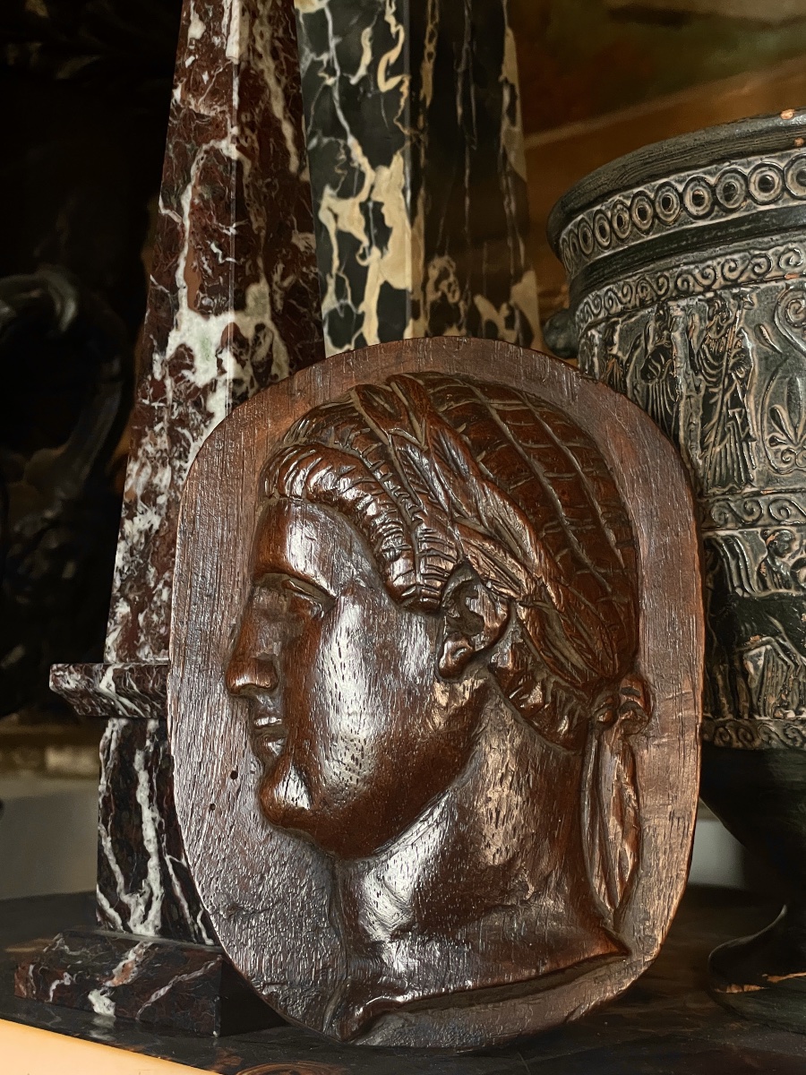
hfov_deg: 28.0
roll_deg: +2.5
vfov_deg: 36.8
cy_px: 538
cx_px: 403
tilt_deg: +4.4
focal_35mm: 52
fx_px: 1614
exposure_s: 1/60
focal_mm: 6
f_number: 2
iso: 400
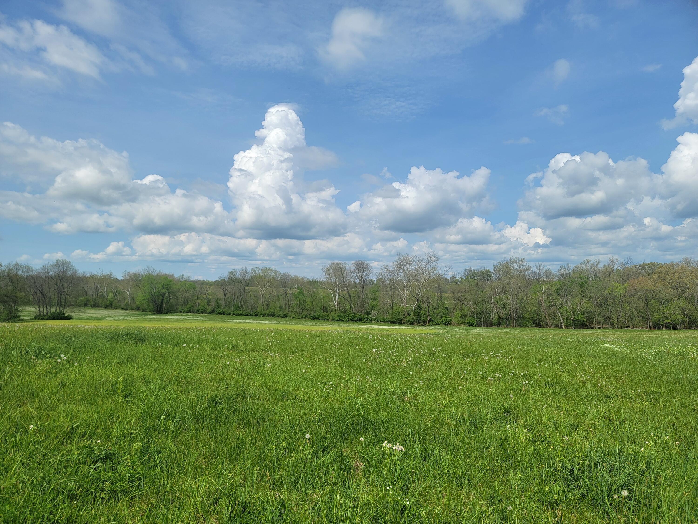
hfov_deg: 71.6
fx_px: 484
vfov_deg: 56.8
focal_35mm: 24
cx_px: 349
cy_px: 262
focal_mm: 6.7
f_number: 1.8
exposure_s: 1/1930
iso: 16
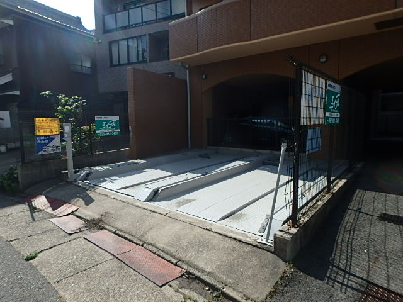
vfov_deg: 63.4
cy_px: 151
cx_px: 202
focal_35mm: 21
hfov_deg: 79.0
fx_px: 244
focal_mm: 3.7
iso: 125
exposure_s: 1/1000
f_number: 3.5
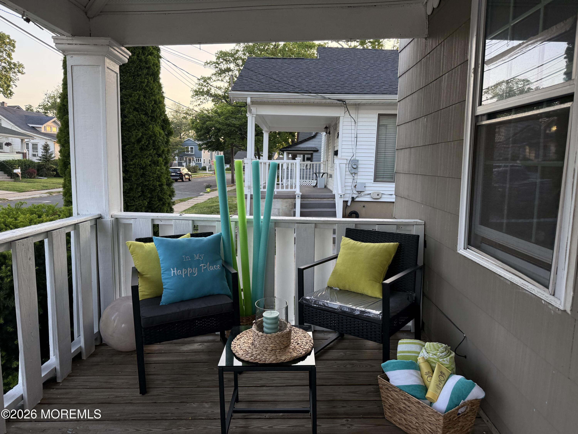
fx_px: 401
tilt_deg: -8.3
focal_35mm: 24
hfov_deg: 71.6
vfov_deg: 56.8
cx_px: 289
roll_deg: -1.5
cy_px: 217
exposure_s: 1/152
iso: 200
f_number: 1.78
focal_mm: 6.76
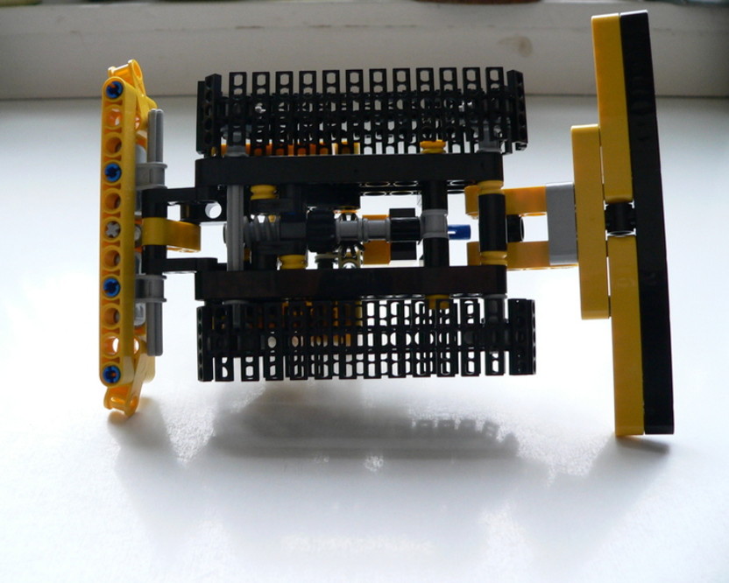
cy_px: 288
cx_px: 338
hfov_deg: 47.9
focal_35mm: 38
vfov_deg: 39.2
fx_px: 820
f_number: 2.8
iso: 200
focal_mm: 6
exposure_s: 1/20
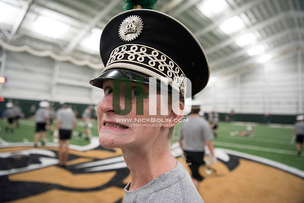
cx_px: 152
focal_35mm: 24
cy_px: 102
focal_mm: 24
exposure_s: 1/250
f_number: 3.2
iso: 3200
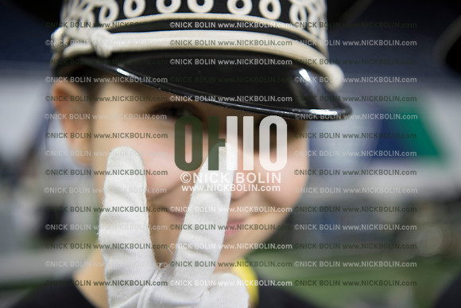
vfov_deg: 28.1
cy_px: 154
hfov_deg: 41.1
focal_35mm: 48
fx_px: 615
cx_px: 230
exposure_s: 1/500
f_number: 3.2
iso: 800
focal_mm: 48
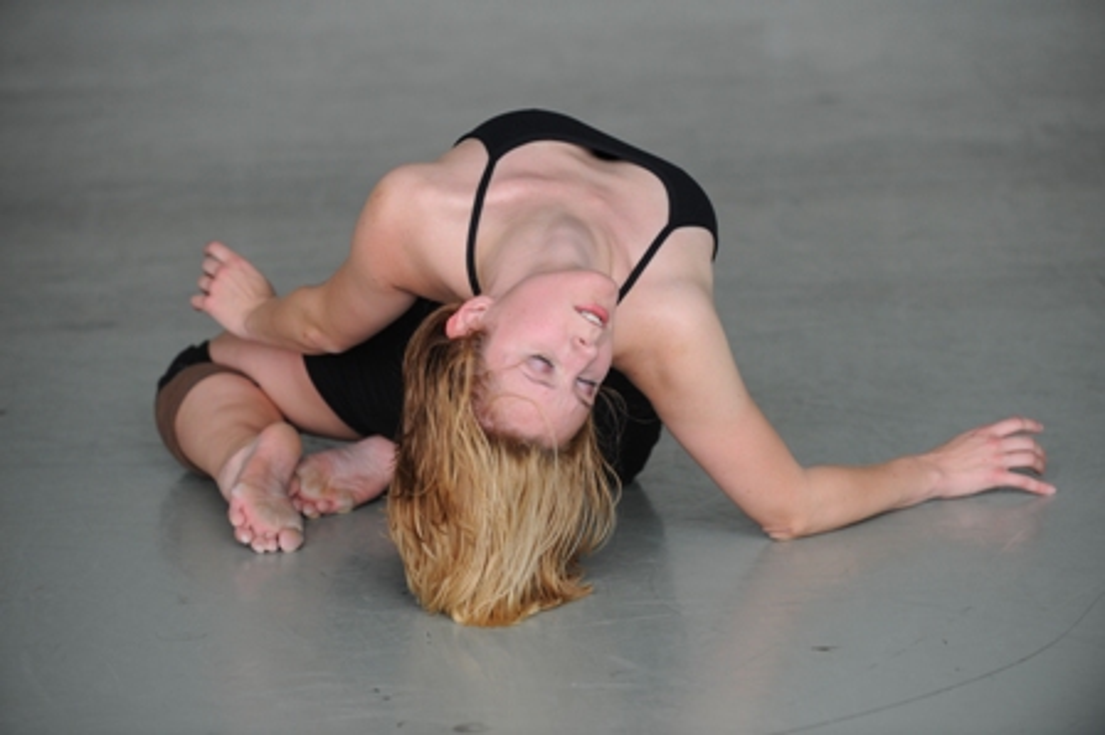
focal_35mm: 130
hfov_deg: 15.8
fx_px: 3987
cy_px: 368
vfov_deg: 10.5
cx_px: 552
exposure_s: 1/320
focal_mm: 130
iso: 500
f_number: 4.5
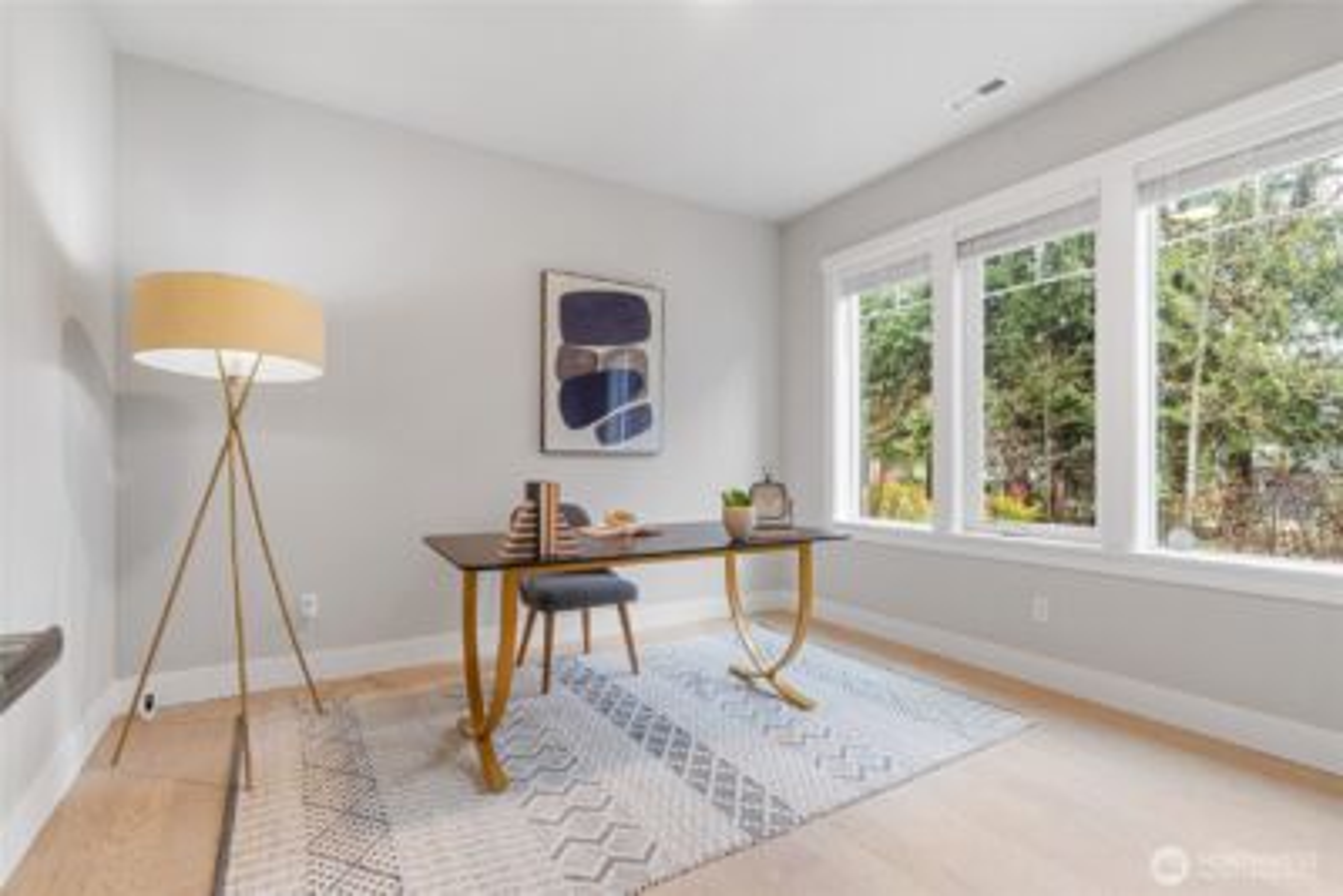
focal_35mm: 16
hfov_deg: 96.7
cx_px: 672
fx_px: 597
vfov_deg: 73.8
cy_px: 448
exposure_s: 1.3
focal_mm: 16
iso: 100
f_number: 11
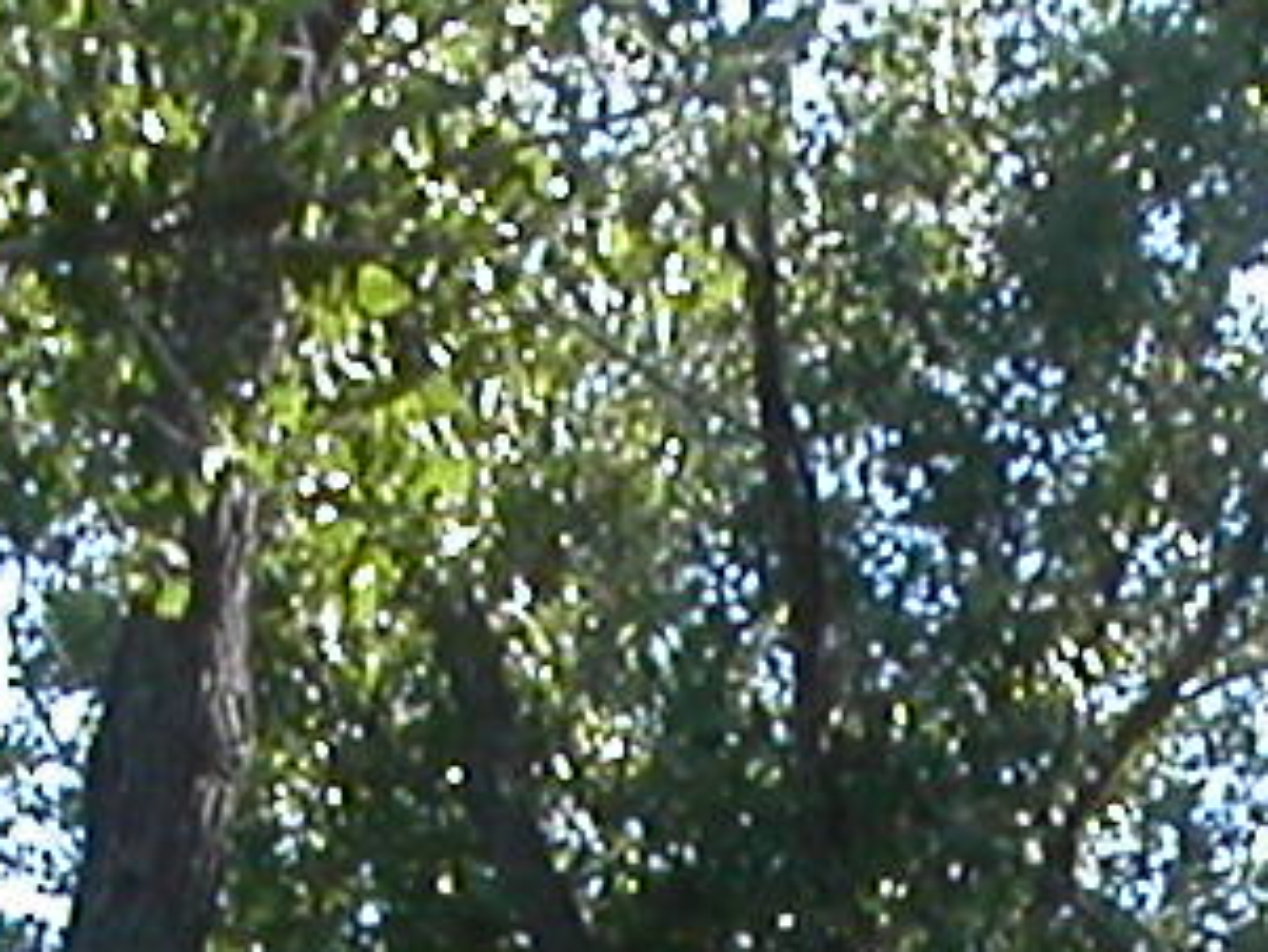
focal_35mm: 287
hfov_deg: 6.9
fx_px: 10517
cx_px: 1285
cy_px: 2662
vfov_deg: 5.0
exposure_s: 1/90
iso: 100
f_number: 8
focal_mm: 7.8
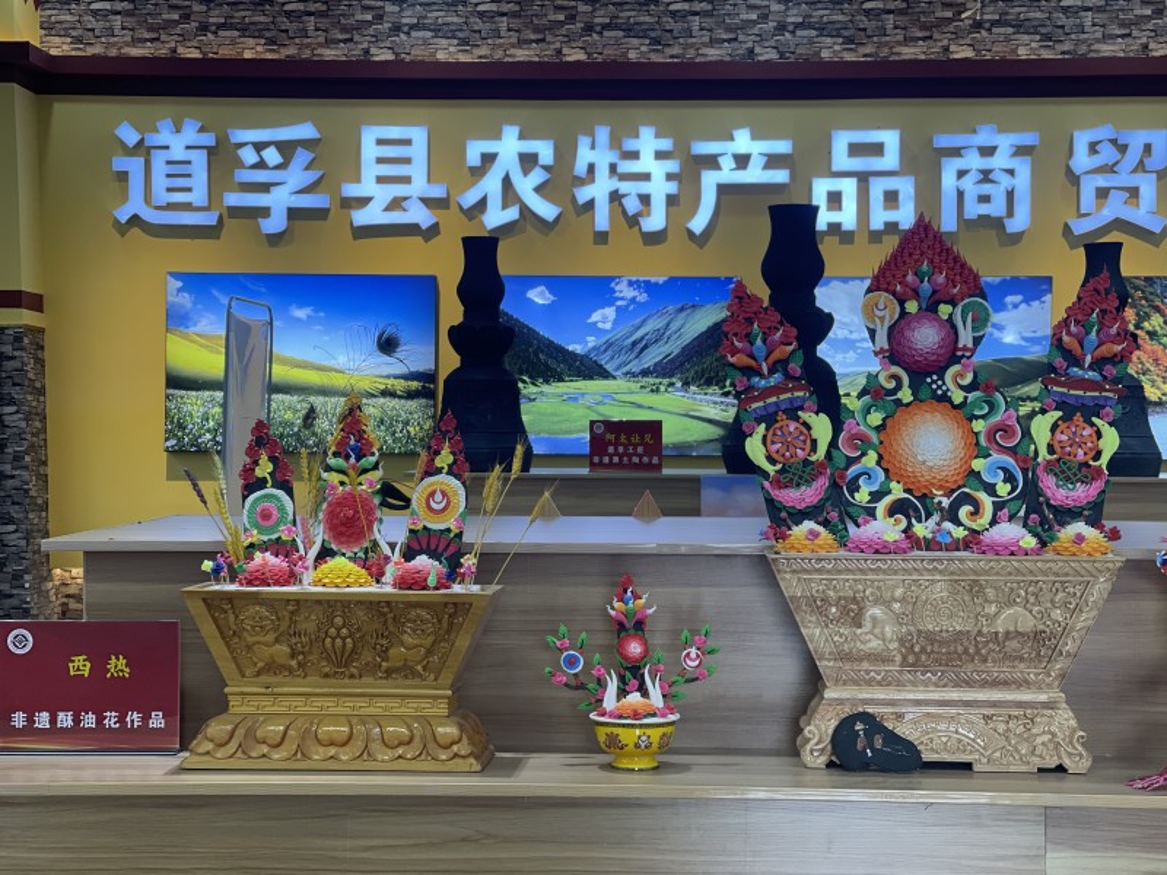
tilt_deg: -0.5
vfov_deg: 22.9
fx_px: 2158
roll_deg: -0.3
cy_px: 438
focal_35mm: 64
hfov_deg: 30.3
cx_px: 584
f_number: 2.2
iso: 80
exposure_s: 1/100
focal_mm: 7.5
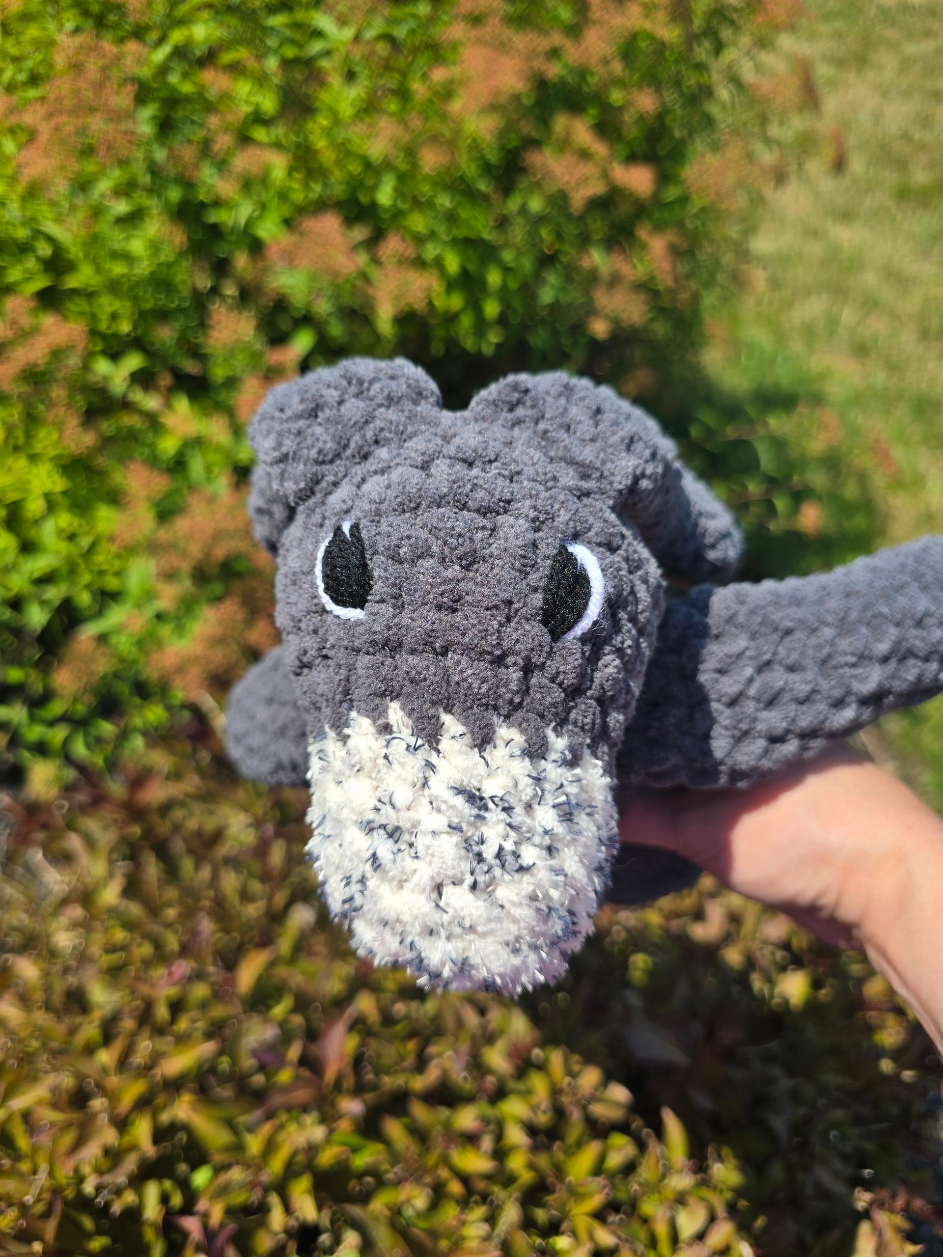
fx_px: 835
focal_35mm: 23
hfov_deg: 58.9
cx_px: 472
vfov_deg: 73.9
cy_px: 628
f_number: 1.7
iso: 12
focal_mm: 6.3
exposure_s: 1/675
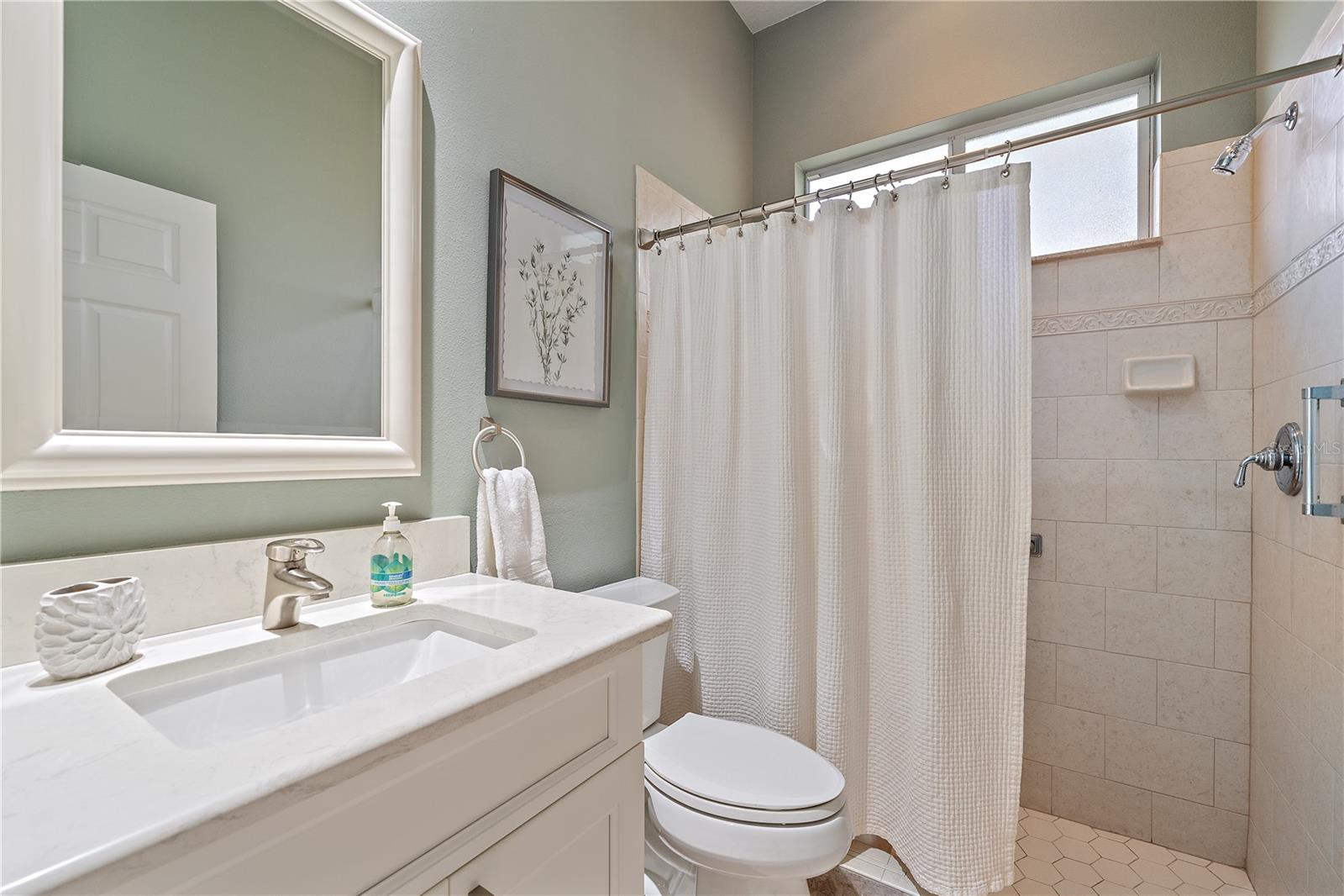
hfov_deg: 100.4
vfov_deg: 77.3
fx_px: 560
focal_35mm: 15
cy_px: 448
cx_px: 672
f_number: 8
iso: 200
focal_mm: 15
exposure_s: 1/6
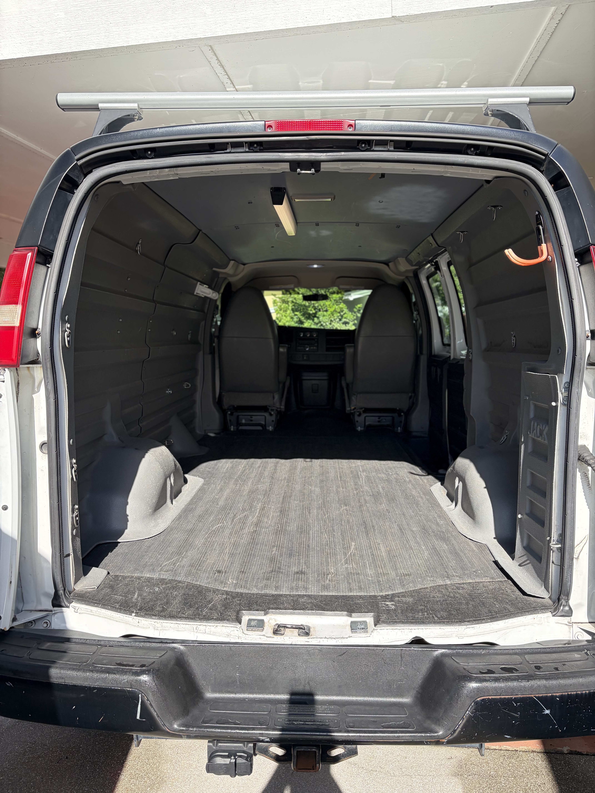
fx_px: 596
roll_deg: +0.5
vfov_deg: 67.3
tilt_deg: -5.0
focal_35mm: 26
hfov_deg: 53.1
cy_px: 396
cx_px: 298
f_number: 1.6
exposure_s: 1/1263
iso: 64
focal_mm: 5.96
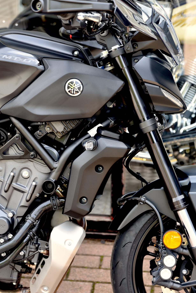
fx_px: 791
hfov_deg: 14.1
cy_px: 152
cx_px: 73
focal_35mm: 97
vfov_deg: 21.0
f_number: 3.5
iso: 100
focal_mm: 70
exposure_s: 1/60
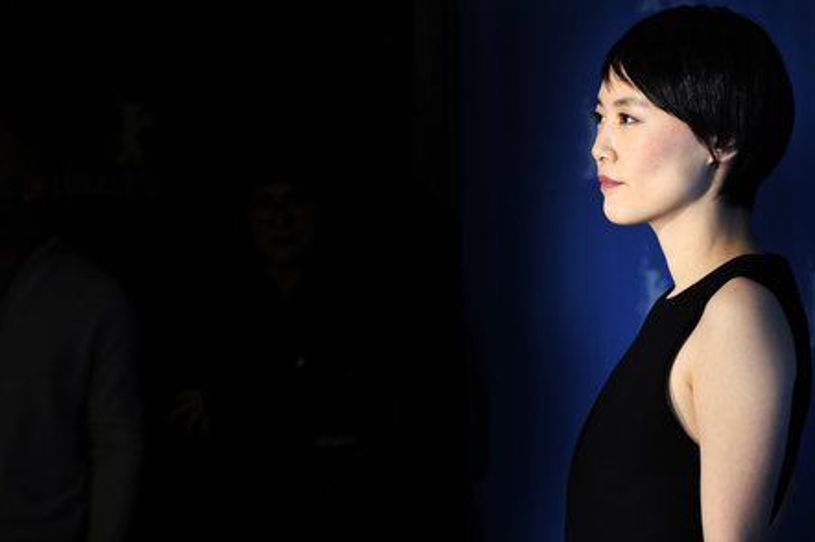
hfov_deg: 10.1
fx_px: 4615
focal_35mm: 204
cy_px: 275
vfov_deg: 6.7
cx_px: 414
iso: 200
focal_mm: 200
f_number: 9
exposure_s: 1/125
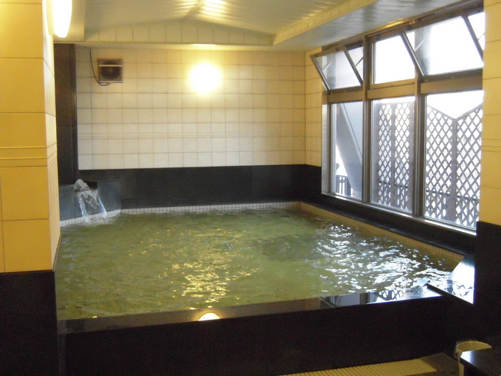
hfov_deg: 45.8
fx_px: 593
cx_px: 250
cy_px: 188
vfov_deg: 35.1
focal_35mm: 41
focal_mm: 7.3
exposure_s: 1/100
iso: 1600
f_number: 3.2
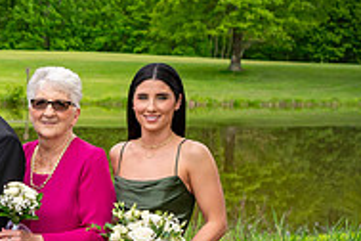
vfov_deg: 15.5
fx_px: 872
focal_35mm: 87
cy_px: 226
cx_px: -104
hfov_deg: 21.3
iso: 640
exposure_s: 1/3200
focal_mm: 24
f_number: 3.2
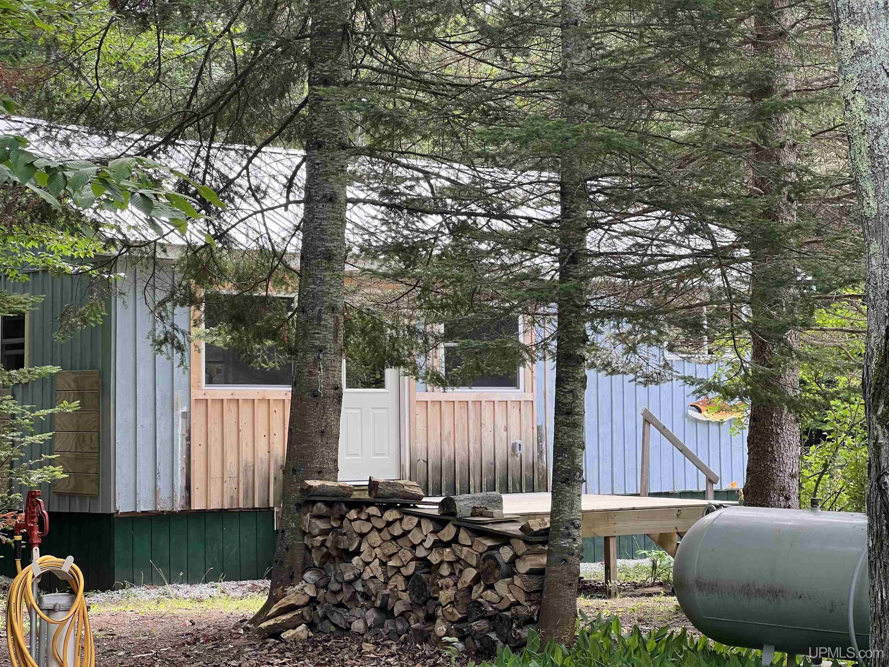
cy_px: 334
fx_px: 1977
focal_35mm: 77
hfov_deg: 25.3
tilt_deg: +2.3
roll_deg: +0.0
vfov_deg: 19.1
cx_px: 444
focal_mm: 9
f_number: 2.8
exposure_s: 1/99
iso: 64
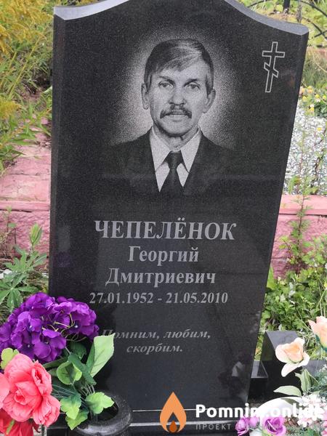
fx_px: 617
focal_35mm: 49
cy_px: 218
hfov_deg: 29.7
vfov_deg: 38.9
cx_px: 164
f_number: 1.6
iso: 50
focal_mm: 3.95
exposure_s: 1/333
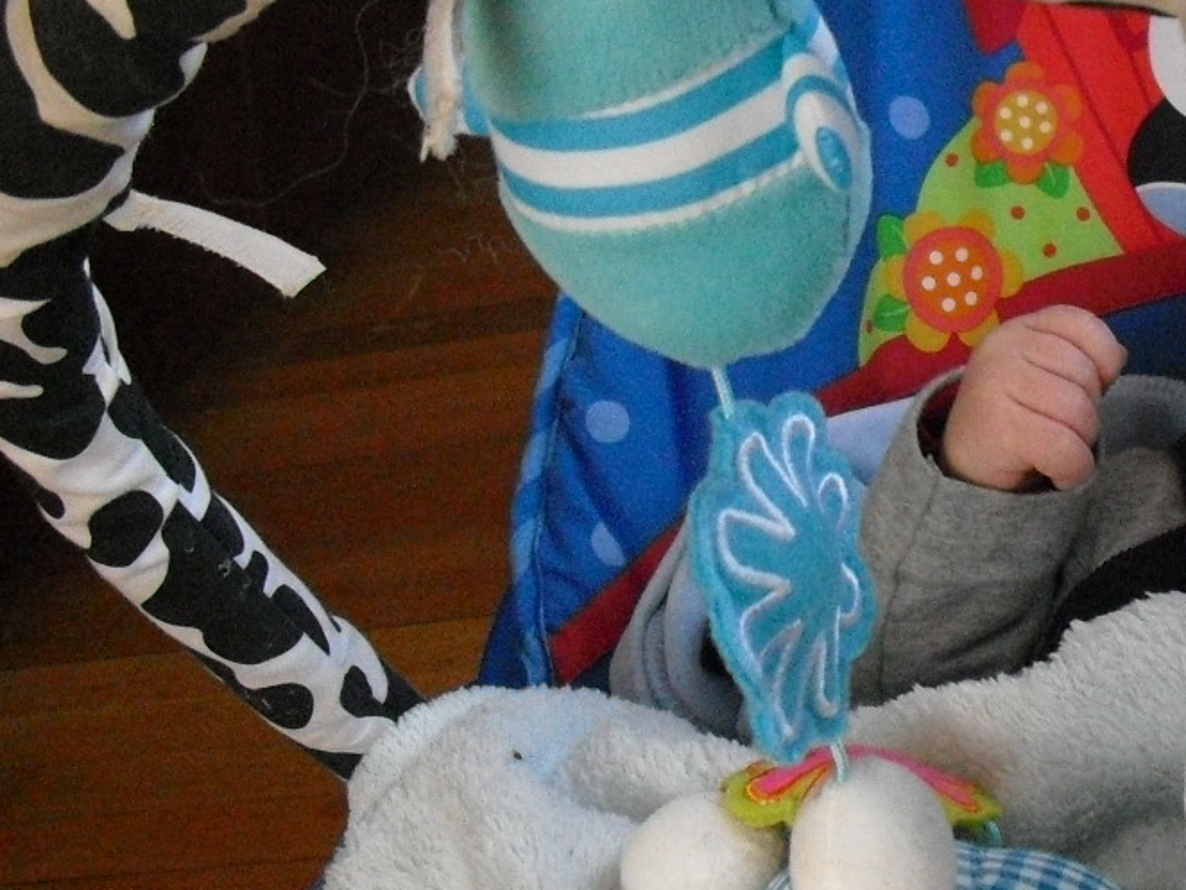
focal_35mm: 87
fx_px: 2982
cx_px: 1272
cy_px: 530
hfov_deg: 21.5
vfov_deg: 17.0
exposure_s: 1/125
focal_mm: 6.3
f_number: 3.1
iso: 800
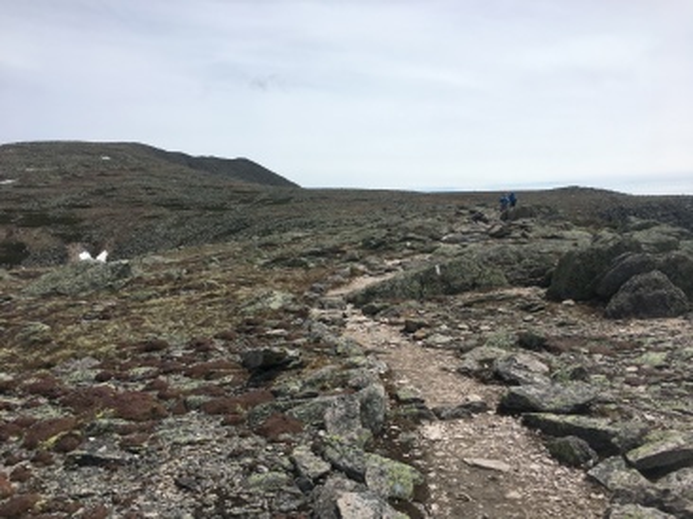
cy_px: 260
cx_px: 346
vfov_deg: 48.2
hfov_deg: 61.7
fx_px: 580
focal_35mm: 29
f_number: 2.2
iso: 25
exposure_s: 1/2564
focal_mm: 4.15
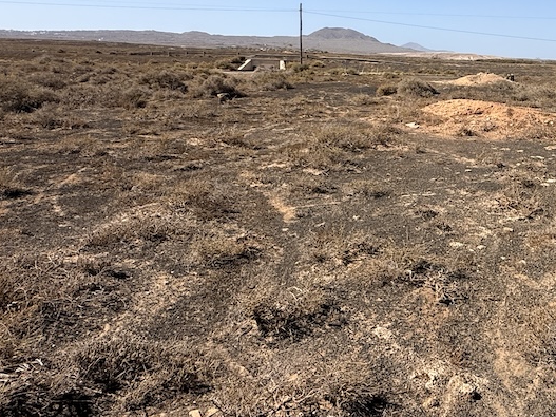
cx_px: 460
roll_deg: -1.7
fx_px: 546
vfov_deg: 40.8
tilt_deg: -4.5
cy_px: 116
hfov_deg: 50.1
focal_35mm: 34
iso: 50
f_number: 2.2
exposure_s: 1/2165
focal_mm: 2.22
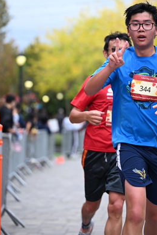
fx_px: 1007
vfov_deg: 13.3
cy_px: 94
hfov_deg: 8.9
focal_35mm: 154
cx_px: 106
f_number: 2.8
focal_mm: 110
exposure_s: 1/2000
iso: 640
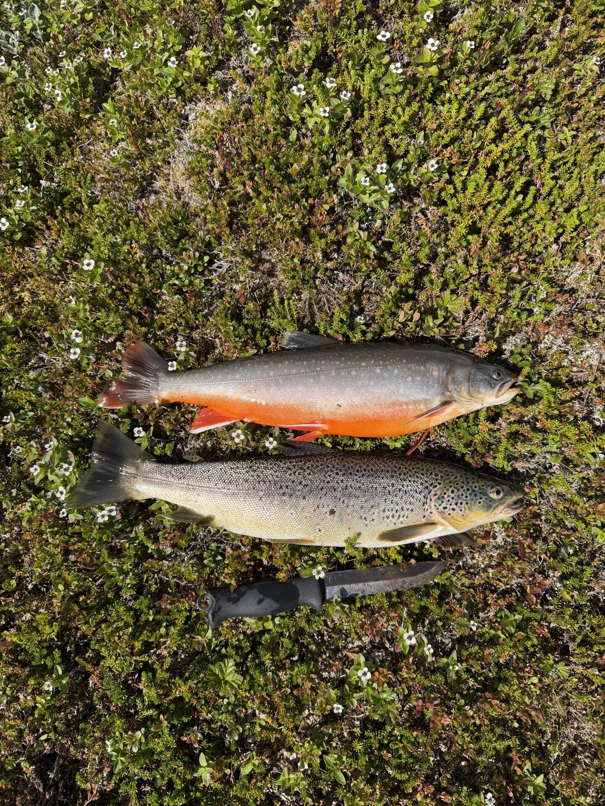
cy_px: 403
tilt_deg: -71.4
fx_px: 559
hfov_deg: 56.8
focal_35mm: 24
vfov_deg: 71.6
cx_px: 302
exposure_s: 1/4405
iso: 100
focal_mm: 6.76
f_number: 1.78
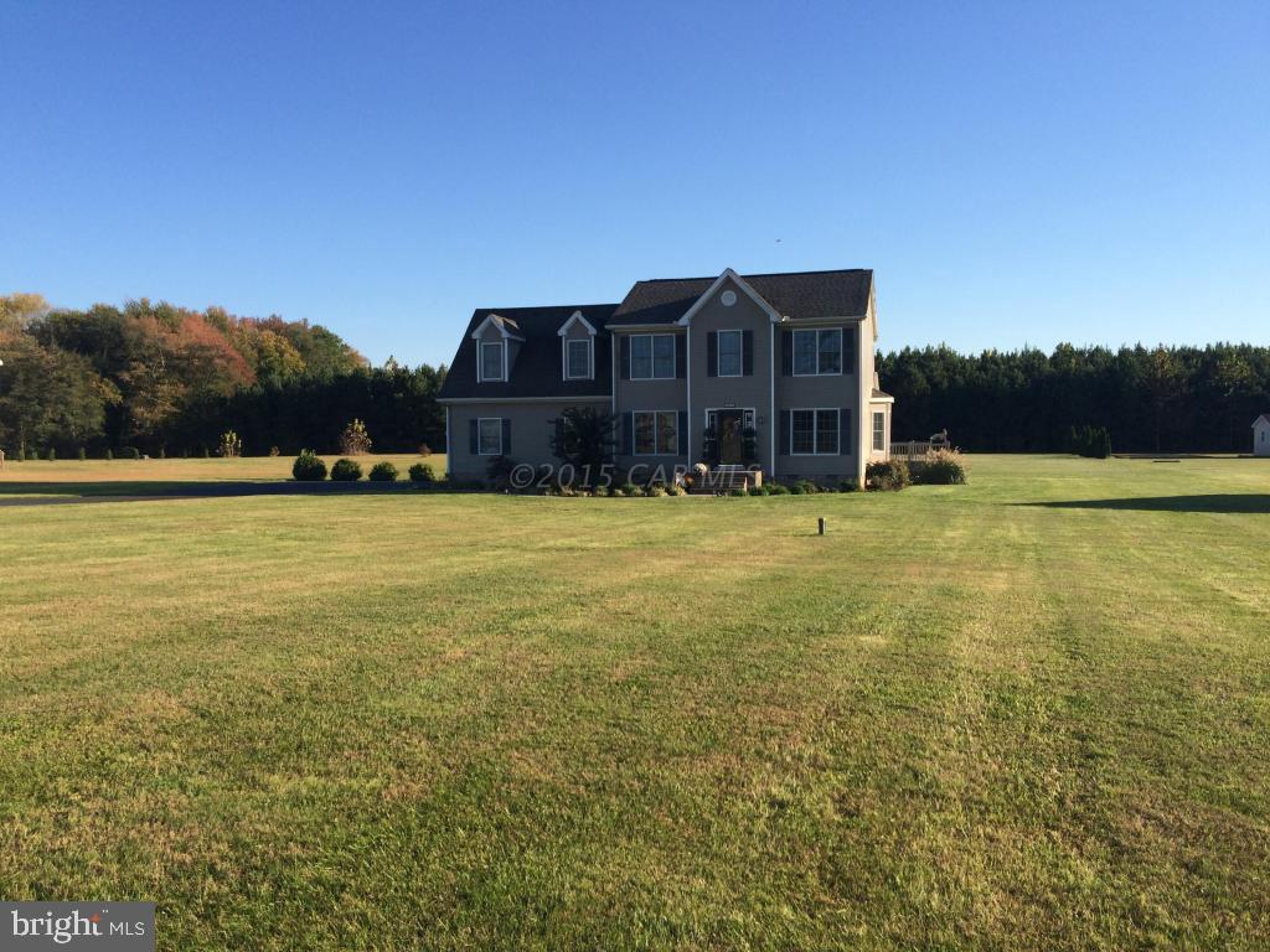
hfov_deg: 61.7
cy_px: 476
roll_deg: +0.7
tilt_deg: +0.6
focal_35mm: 29
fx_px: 1064
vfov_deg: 48.2
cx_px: 635
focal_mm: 4.15
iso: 32
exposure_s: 1/1368
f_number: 2.2
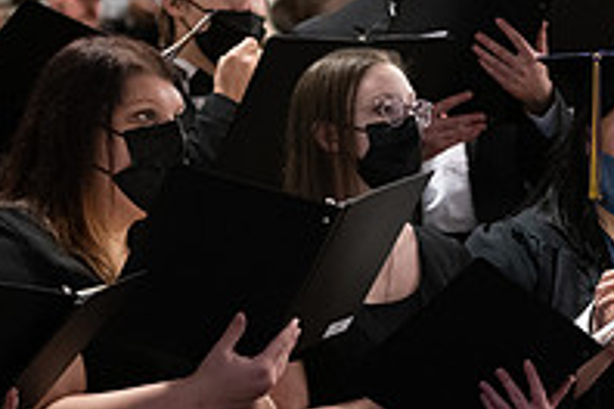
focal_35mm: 205
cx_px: 357
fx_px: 3496
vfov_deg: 6.7
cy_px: 271
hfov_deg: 10.0
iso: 3200
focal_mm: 70
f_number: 3.2
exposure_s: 1/200
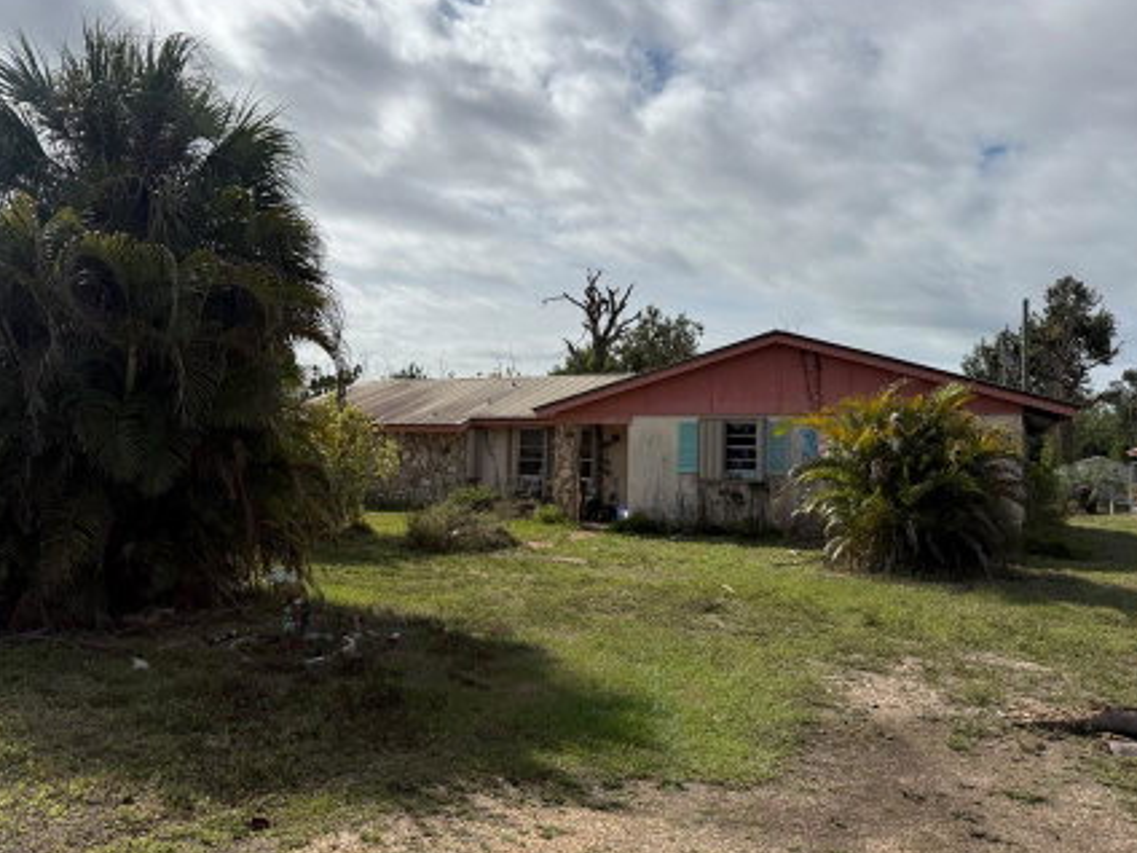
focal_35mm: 29
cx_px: 491
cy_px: 435
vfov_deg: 48.2
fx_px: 953
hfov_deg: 61.4
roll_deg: -0.4
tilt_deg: +2.9
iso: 80
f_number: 1.78
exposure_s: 1/11905
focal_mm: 6.76
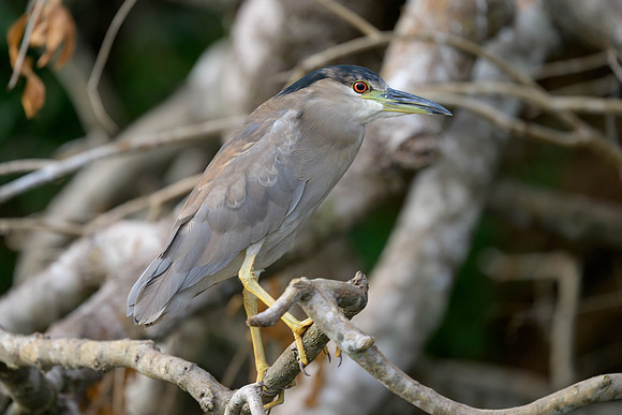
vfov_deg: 2.1
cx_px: 265
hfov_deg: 3.2
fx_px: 11095
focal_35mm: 642
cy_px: 177
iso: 360
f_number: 4
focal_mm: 560
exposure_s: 1/500
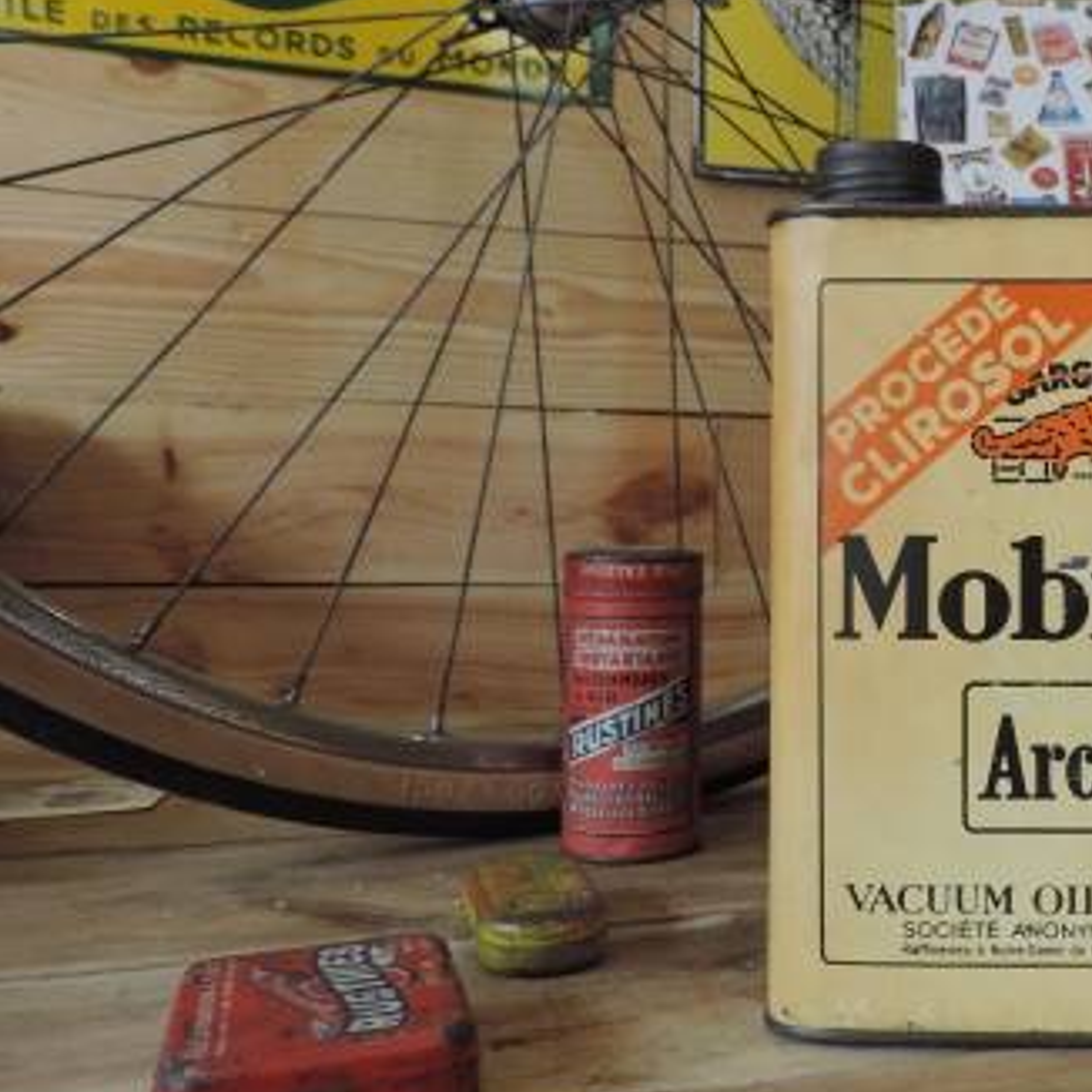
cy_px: 492
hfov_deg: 39.5
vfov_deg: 42.8
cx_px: 1002
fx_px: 1392
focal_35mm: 39
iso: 90
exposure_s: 1/30
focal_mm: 4.3
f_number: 3
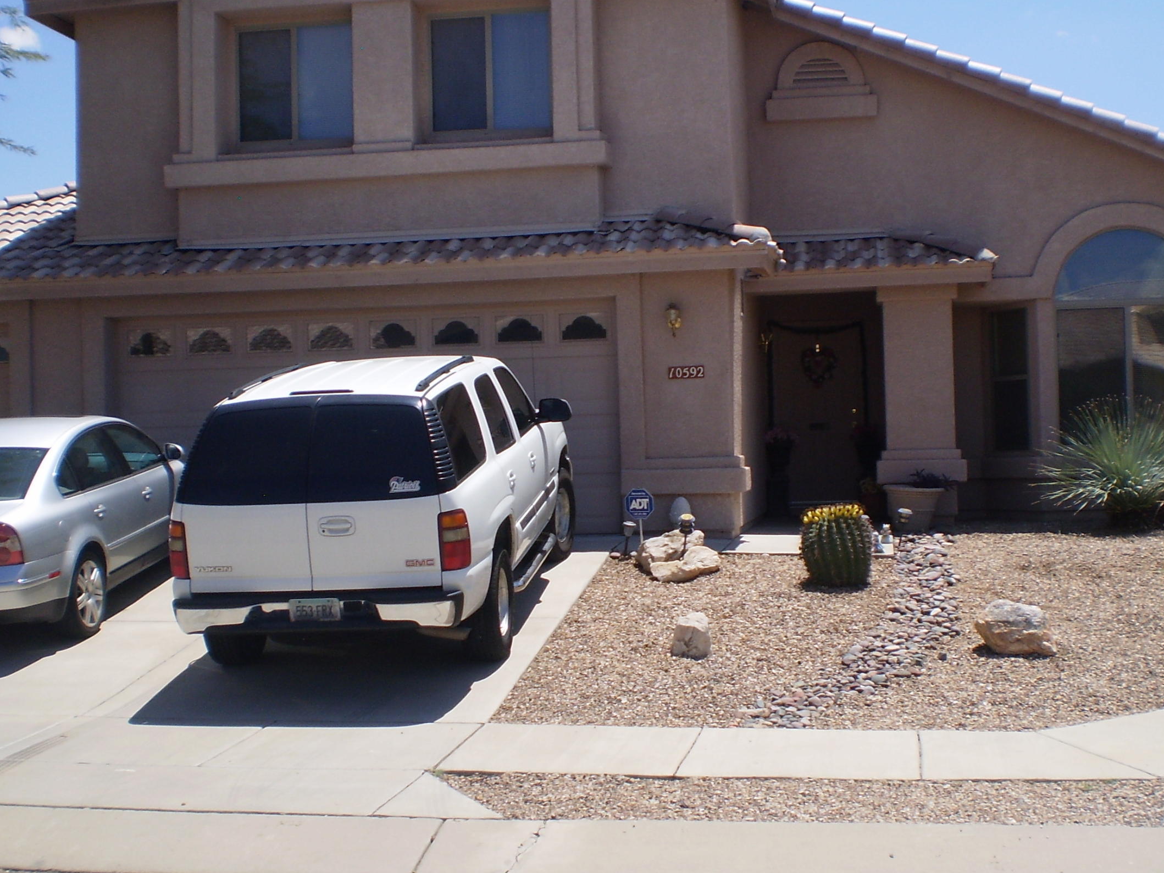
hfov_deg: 37.4
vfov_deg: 28.5
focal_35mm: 51
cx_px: 648
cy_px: 392
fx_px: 1715
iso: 64
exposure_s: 1/800
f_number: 4.6
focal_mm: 6.3
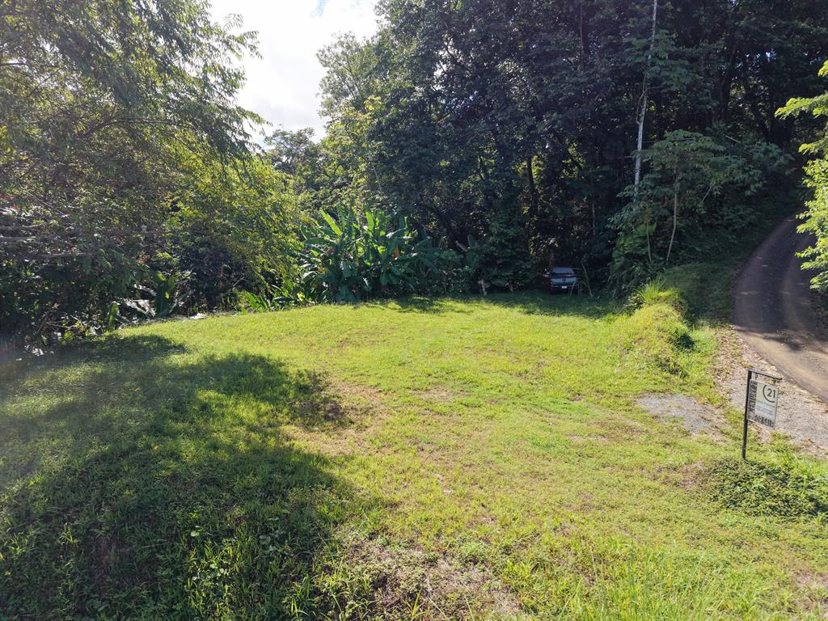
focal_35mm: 24
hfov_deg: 71.6
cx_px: 414
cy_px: 310
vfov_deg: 56.8
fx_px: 574
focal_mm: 8.67
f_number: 1.8
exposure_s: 1/2500
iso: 290
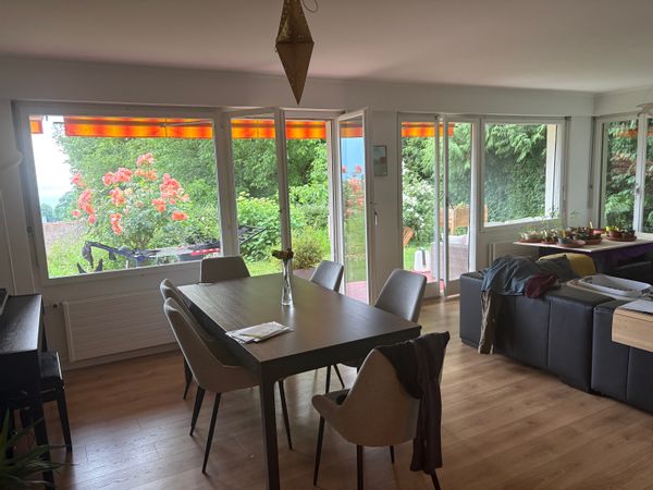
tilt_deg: -8.1
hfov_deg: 67.3
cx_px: 326
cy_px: 245
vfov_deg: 53.1
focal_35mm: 26
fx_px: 490
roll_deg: +2.5
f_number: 1.6
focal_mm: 5.96
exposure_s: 1/50
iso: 200
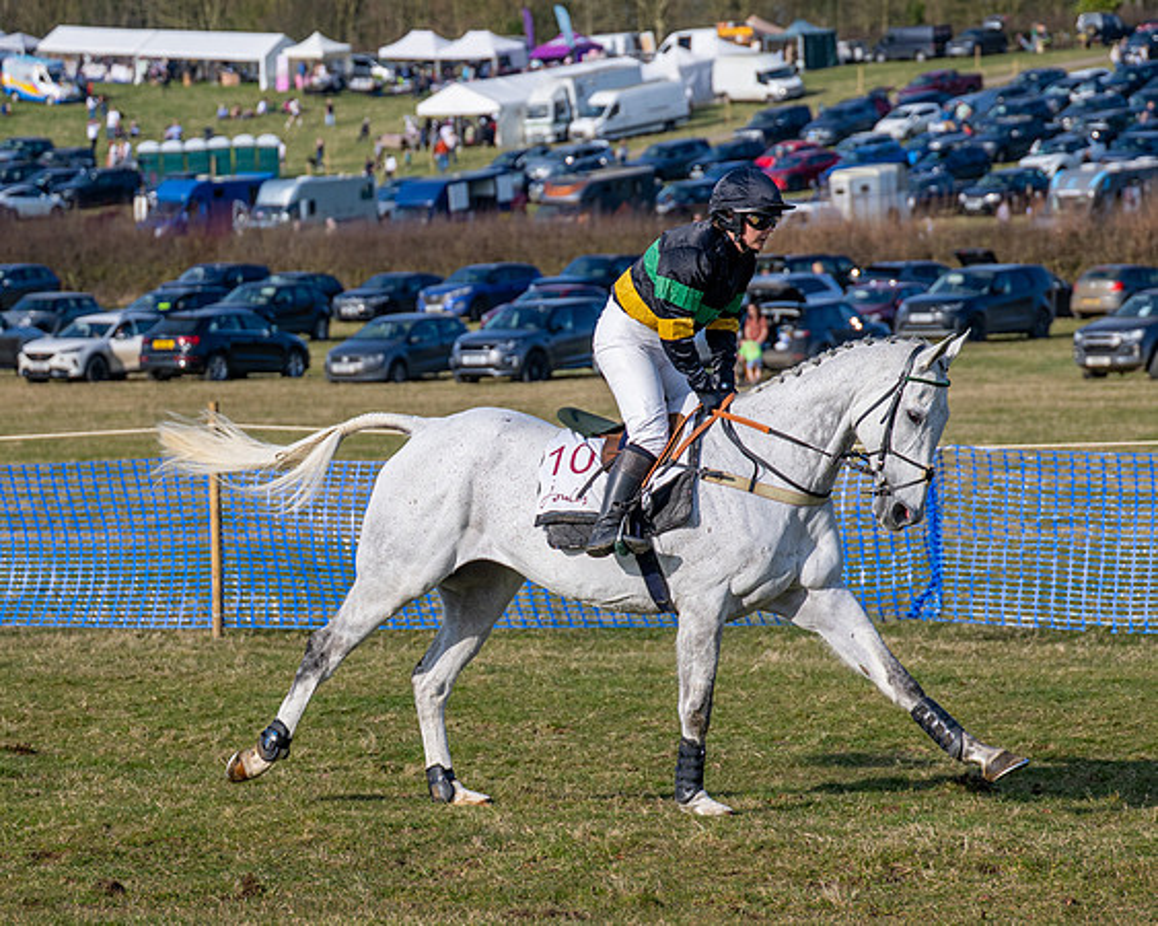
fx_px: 5272
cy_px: 512
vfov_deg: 10.0
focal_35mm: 154
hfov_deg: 12.5
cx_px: 583
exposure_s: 1/3200
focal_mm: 70
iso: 100
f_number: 2.8
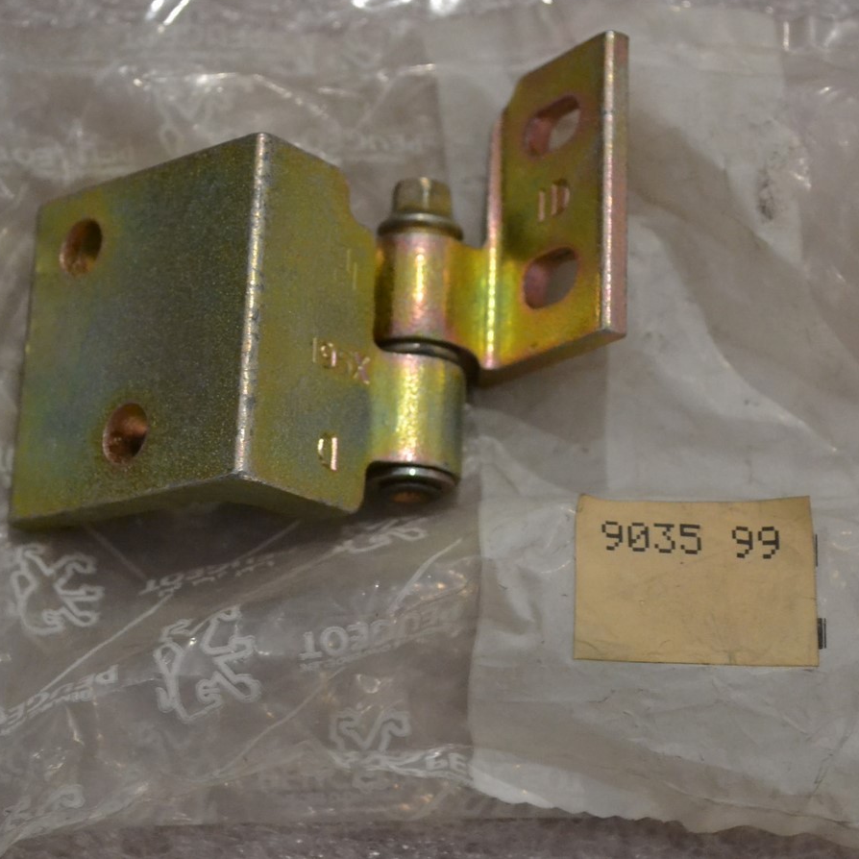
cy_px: 428
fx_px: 2162
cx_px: 469
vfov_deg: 22.5
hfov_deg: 22.5
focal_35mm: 77
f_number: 5.3
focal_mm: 40
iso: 3200
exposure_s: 1/40
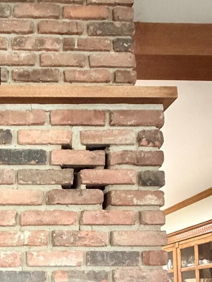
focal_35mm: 33
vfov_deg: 45.4
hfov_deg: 36.8
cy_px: 290
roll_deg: +0.4
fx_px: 269
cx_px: -16
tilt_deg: +2.7
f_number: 2.2
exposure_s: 1/40
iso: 1600
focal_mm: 2.22
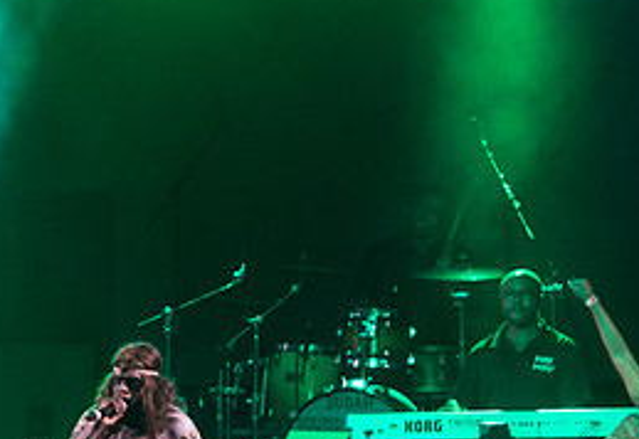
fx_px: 13278
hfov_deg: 2.8
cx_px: 290
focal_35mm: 741
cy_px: 318
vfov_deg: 1.9
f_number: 5.6
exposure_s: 1/200
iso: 3200
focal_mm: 240
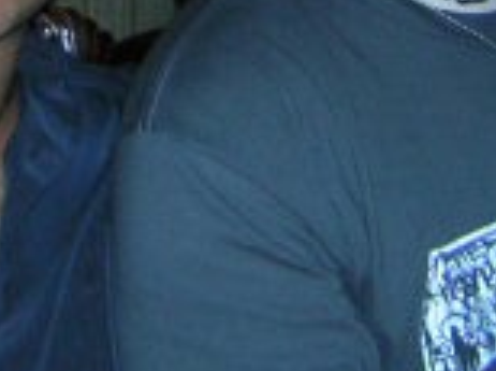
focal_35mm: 120
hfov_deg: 16.4
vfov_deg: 11.7
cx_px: 122
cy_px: -197
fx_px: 1717
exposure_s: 1/60.1
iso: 75
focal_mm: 4.7
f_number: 5.2
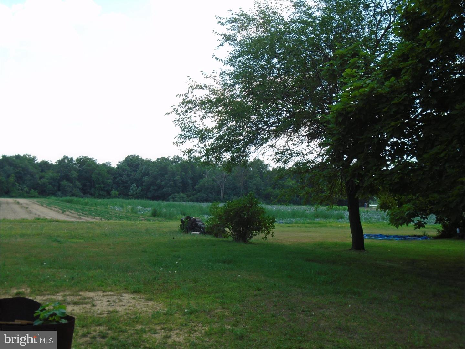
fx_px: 658
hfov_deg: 38.9
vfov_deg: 29.7
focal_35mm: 49
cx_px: 232
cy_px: 174
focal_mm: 8.7
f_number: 4.5
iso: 100
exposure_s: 1/250
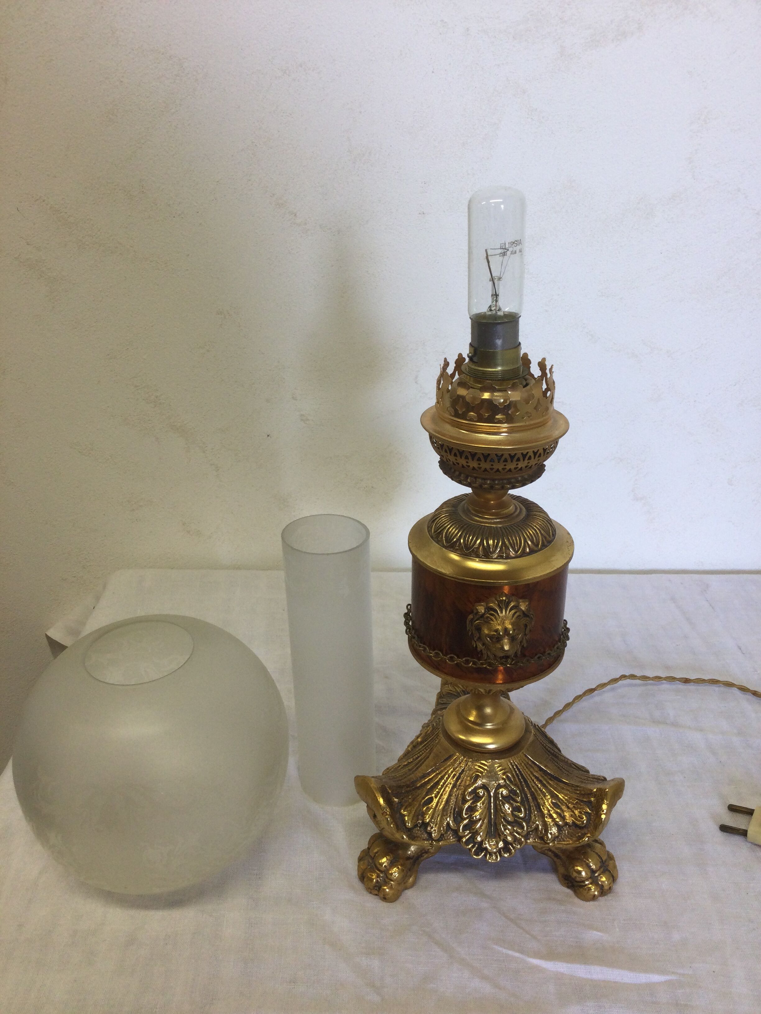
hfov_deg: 45.4
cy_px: 507
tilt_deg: -26.2
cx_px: 380
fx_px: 909
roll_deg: +1.5
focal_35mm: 31
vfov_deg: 58.4
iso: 32
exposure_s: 1/50
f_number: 2.4
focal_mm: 3.3
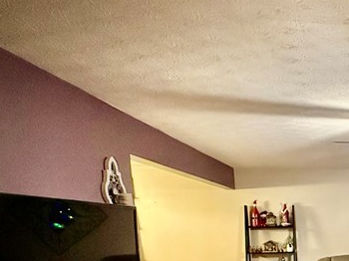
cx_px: 430
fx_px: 413
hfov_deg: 35.1
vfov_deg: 31.7
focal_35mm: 41
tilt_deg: -7.1
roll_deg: +1.0
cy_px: 276
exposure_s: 1/60
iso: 1250
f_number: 2.2
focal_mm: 2.22
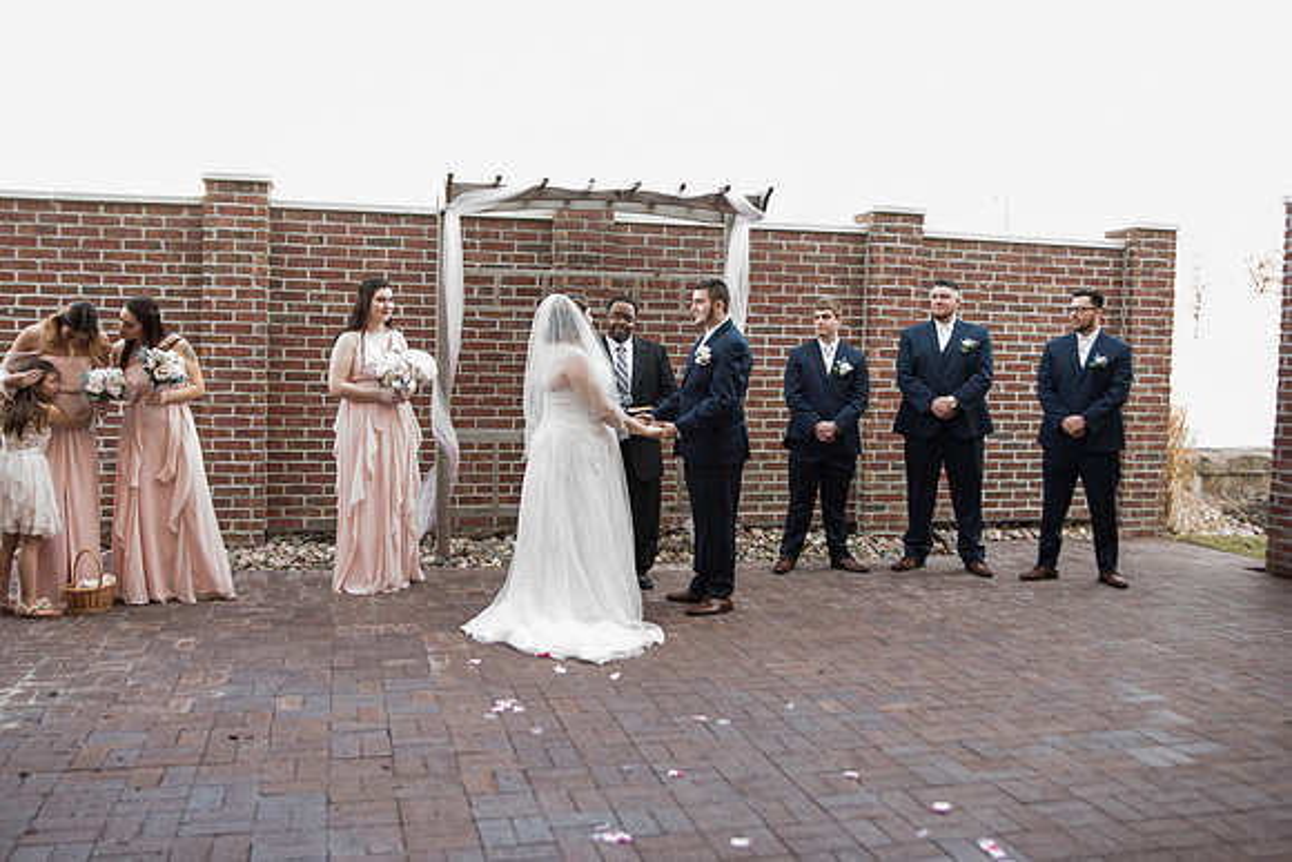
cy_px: 430
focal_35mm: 33
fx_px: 1185
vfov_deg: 40.0
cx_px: 646
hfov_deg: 57.2
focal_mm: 26
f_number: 2.8
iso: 500
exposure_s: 1/200
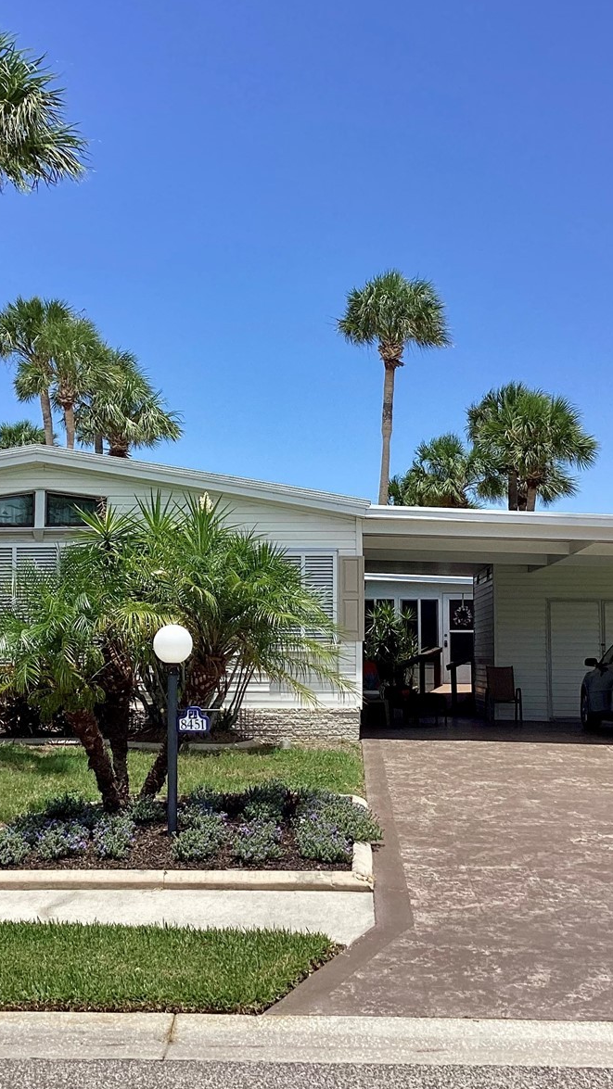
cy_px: 538
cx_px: 261
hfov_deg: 25.9
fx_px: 1329
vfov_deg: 44.6
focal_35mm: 46
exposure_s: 1/1508
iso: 25
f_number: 2.4
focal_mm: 3.3
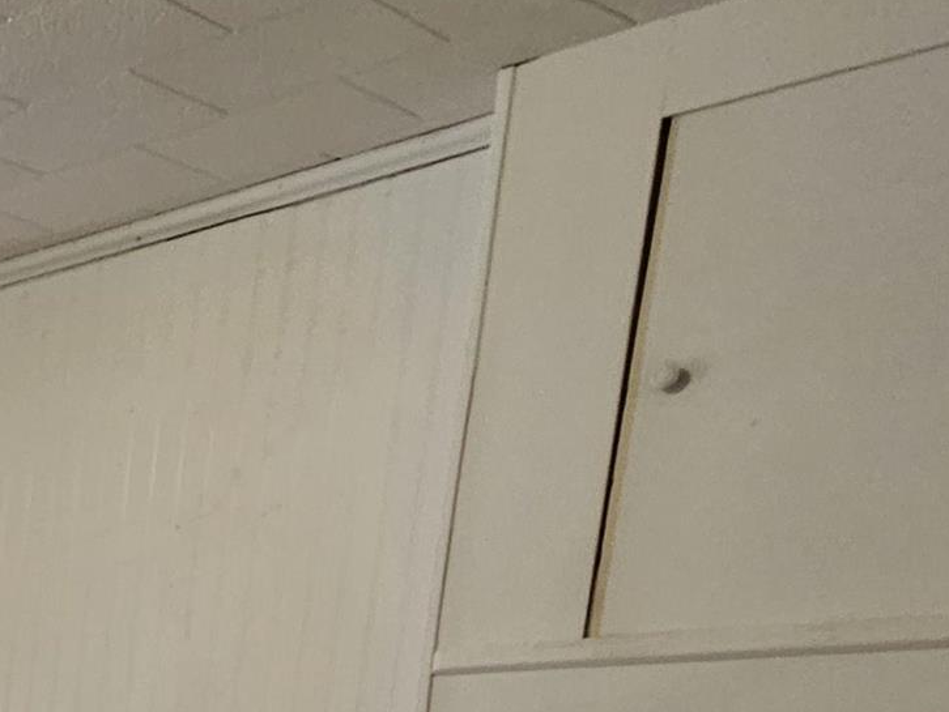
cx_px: -837
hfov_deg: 20.8
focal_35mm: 55
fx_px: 1508
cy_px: 1142
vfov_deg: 21.2
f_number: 2.2
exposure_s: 1/60
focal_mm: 2.2
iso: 125
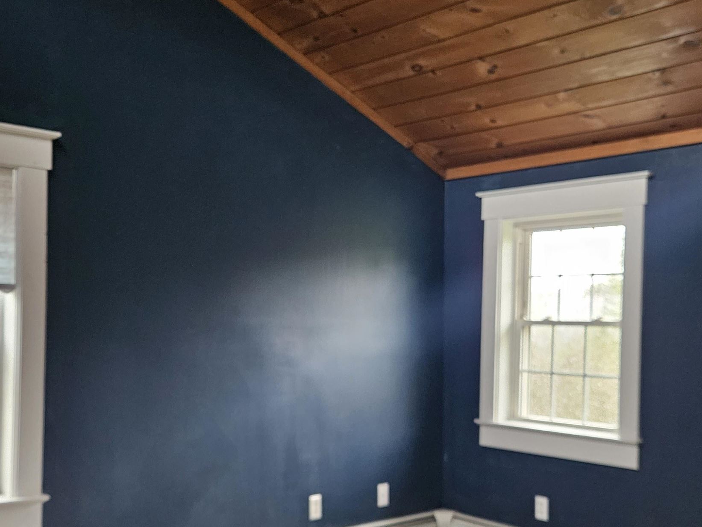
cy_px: 328
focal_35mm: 43
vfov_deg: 33.4
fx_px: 872
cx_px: 355
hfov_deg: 43.9
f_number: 1.8
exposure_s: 1/30
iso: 640
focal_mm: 5.4
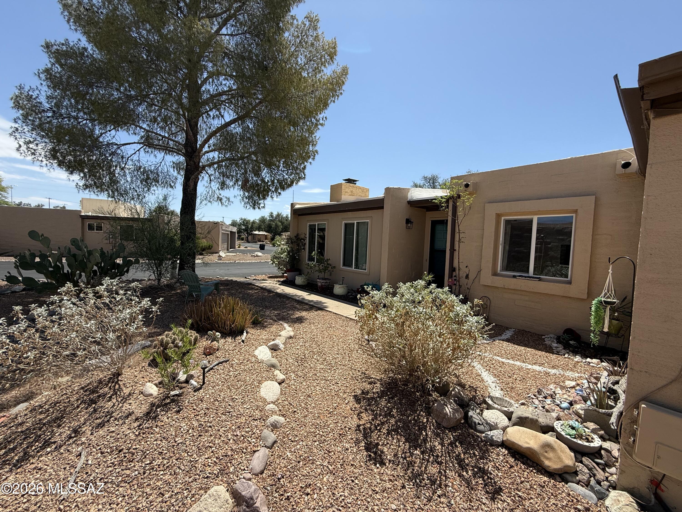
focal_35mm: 14
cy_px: 256
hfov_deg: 102.1
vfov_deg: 85.7
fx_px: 276
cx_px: 341
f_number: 2.2
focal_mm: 2.22
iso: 50
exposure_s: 1/1848
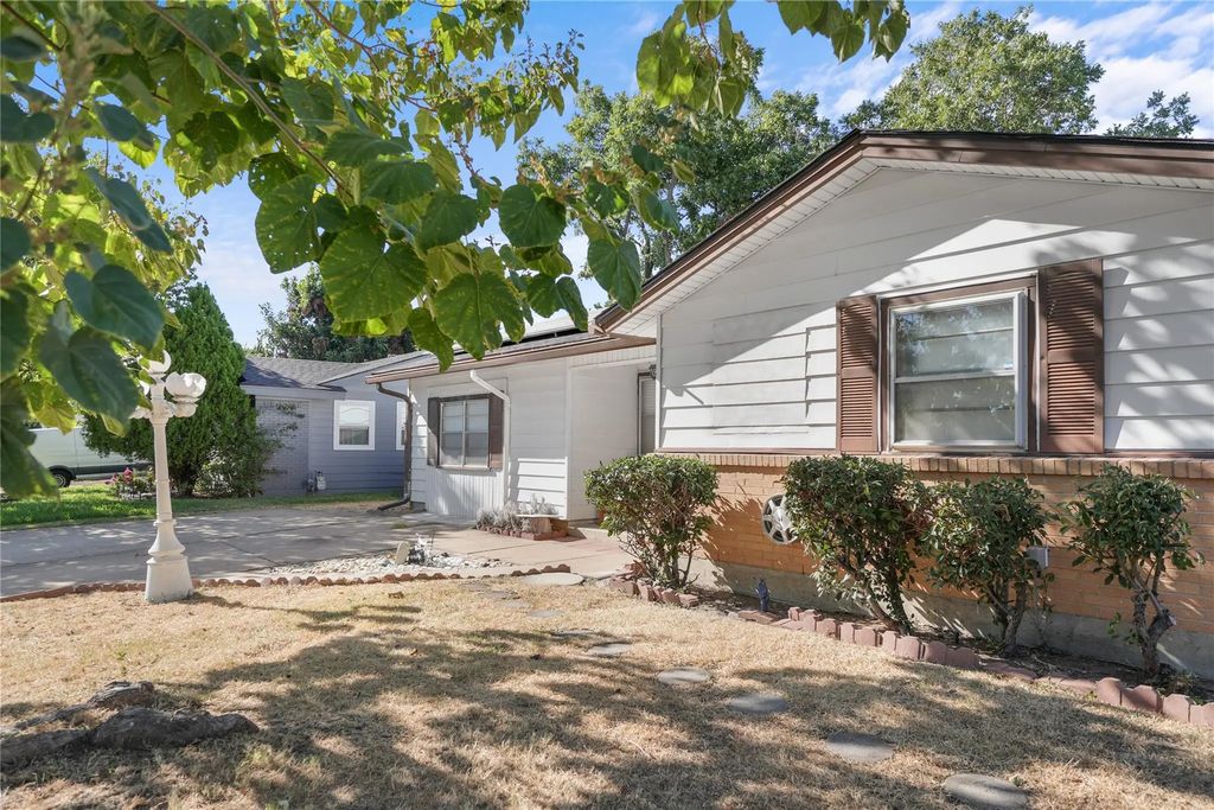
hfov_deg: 79.6
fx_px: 728
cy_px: 405
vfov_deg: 58.1
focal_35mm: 22
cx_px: 607
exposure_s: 1/160
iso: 160
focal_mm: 14.4
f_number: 3.2
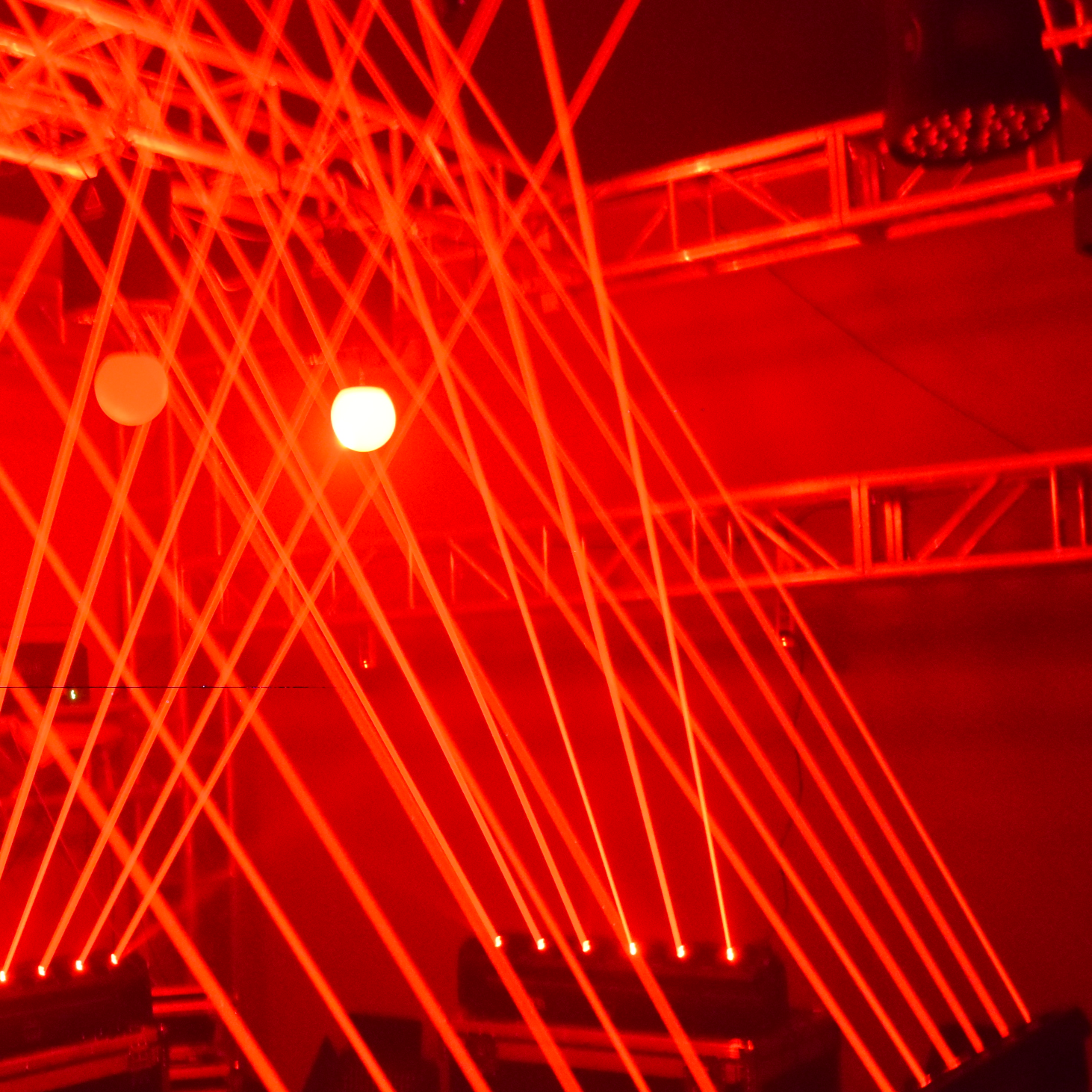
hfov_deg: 34.2
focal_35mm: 47
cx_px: 123
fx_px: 1677
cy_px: 683
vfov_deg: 35.9
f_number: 3.5
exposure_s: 1/13
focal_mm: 18
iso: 6400
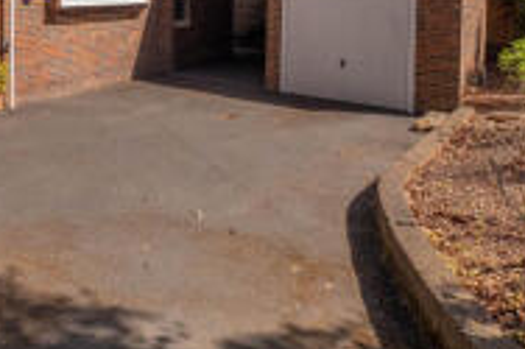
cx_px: 112
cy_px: -18
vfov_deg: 31.7
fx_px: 554
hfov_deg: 48.1
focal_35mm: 38
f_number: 6.4
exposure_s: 1/640
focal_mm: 10
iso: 400
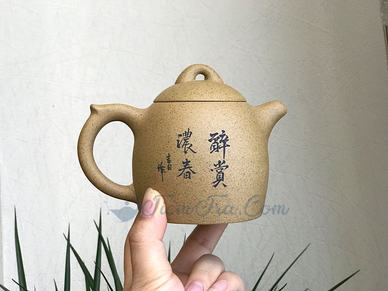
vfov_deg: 25.7
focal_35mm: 57
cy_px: 146
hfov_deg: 33.8
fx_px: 639
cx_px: 194
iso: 64
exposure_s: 1/50
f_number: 2.8
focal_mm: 6.6
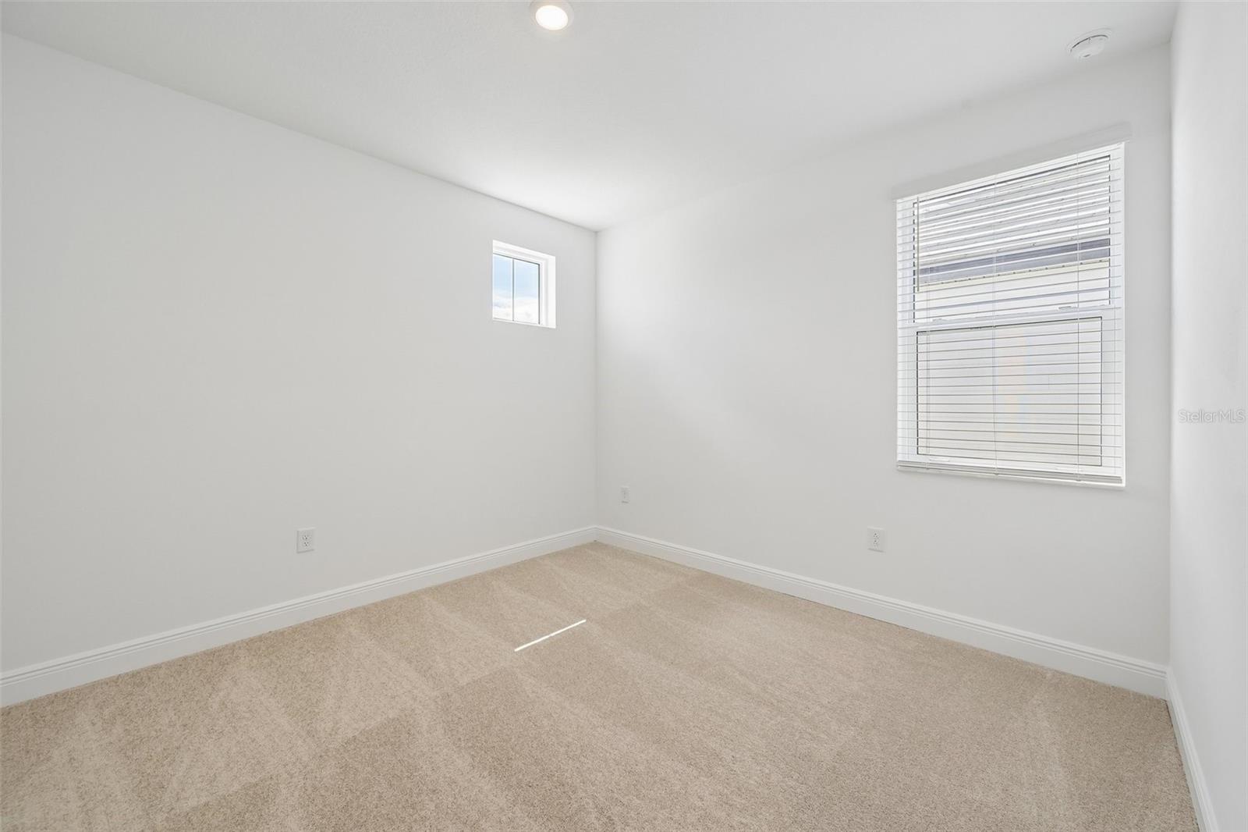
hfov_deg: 104.3
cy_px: 416
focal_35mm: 14
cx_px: 624
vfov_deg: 81.2
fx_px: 485
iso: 400
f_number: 8
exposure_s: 1/125
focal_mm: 14
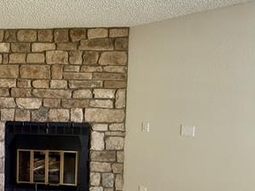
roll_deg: -0.6
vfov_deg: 45.4
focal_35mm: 31
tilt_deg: -2.8
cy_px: 105
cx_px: 23
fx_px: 228
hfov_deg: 51.2
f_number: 2.2
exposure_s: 1/86
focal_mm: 2.22
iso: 320
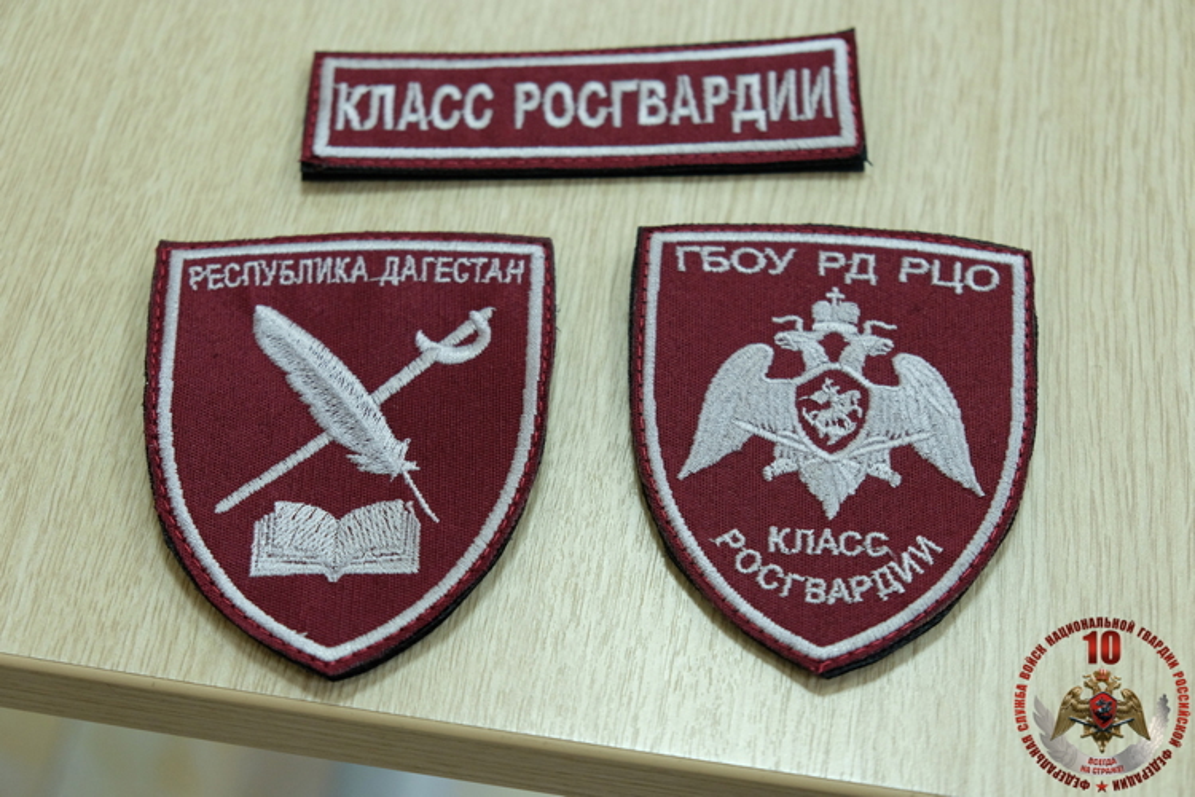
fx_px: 1958
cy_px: 398
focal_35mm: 59
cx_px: 598
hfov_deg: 33.9
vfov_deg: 23.0
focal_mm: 39
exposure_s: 1/140
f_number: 3.6
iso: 1250
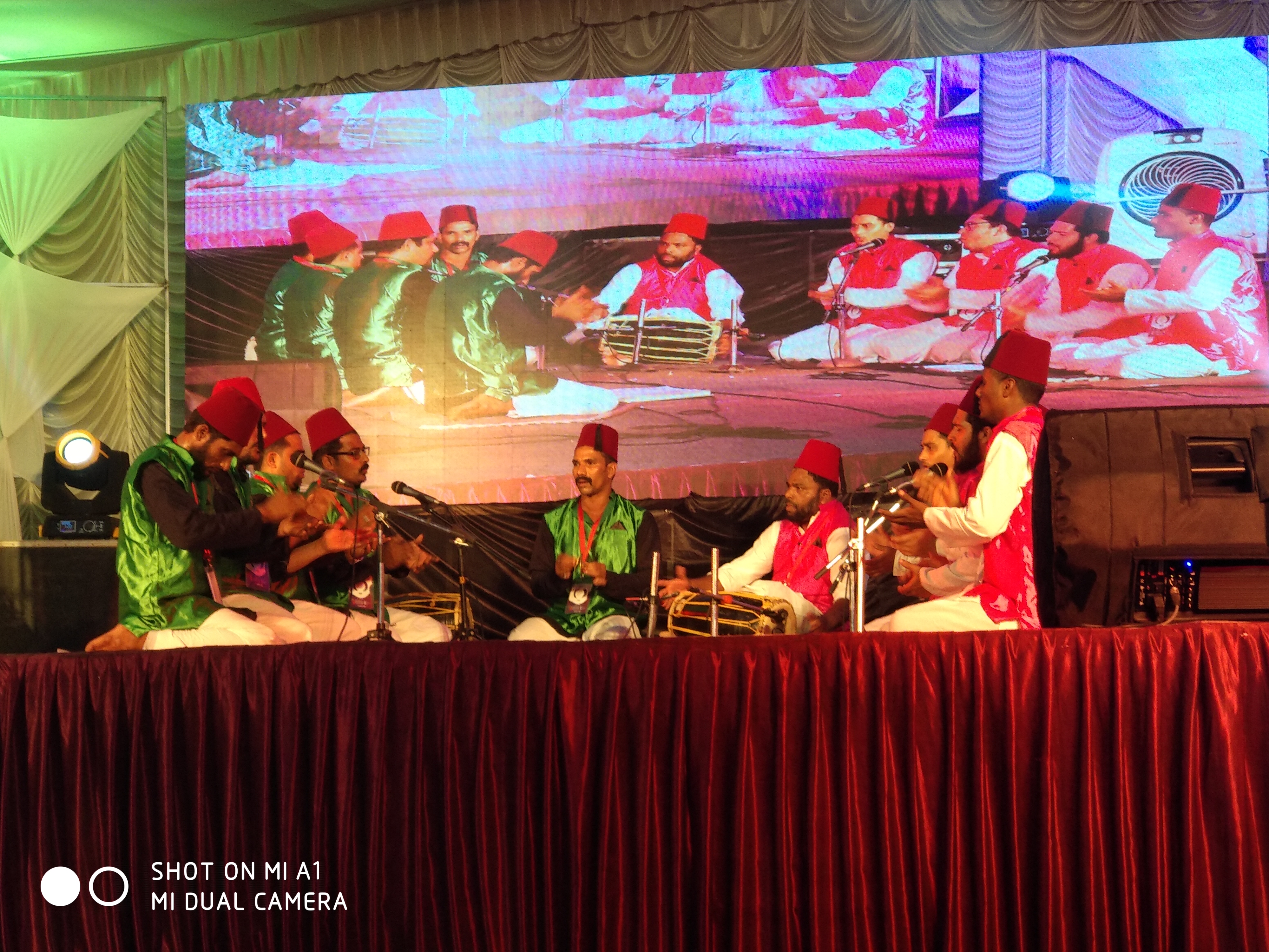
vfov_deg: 28.0
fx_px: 1906
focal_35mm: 52
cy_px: 476
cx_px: 634
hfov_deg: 36.8
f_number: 2.6
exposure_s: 1/50
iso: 200
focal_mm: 5.99
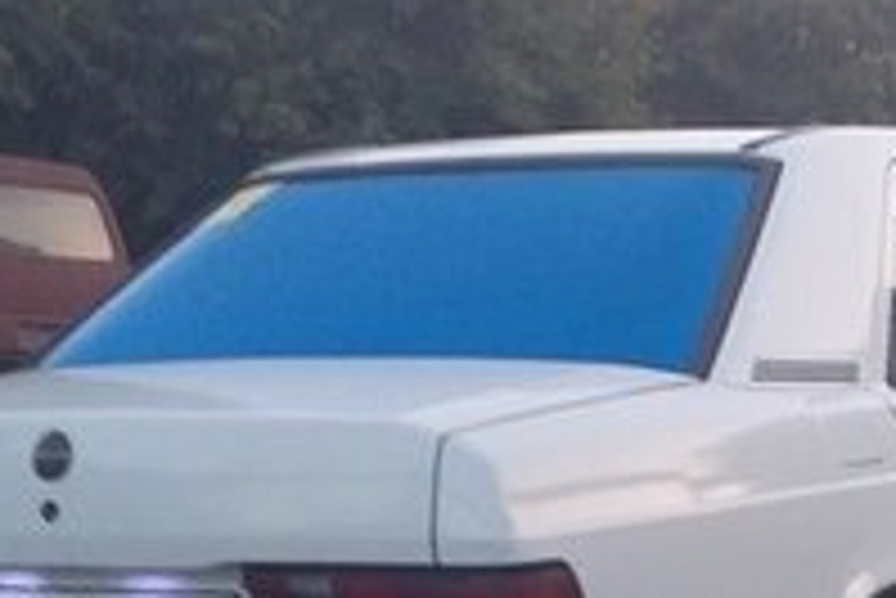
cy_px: 677
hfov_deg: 18.2
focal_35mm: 107
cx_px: 1036
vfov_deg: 12.6
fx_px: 2665
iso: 40
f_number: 2.2
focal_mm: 3.3
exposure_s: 1/101
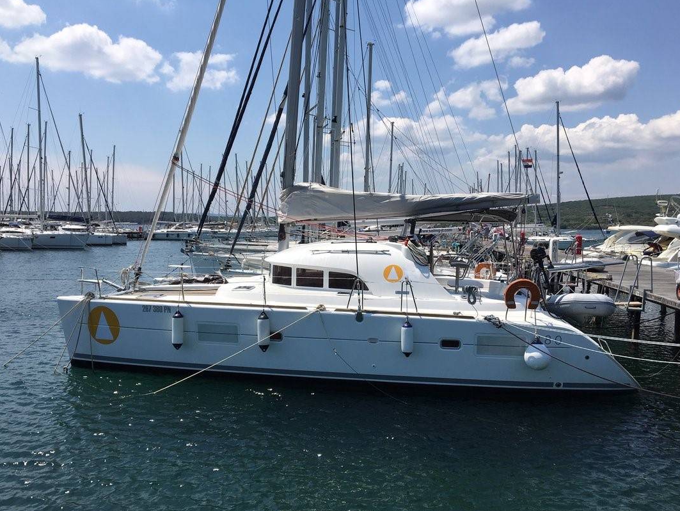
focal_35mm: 30
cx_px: 340
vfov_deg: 46.8
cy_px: 262
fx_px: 590
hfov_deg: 59.9
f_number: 2.2
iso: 25
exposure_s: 1/2653
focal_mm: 4.15
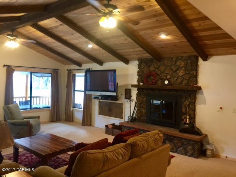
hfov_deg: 61.7
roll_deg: -0.8
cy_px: 88
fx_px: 198
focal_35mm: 29
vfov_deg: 48.2
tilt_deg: -2.3
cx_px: 118
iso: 80
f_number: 2.2
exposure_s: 1/15
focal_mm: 4.15
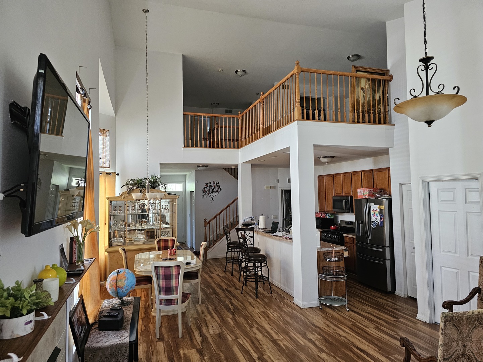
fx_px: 321
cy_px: 181
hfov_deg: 73.9
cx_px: 242
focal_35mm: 23
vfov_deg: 58.9
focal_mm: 6.3
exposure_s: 1/120
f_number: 1.7
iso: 500
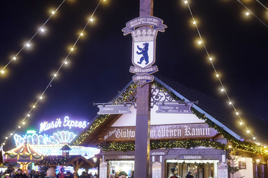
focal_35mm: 45
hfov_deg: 43.6
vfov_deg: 29.8
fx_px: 335
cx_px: 134
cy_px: 89
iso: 640
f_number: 2.2
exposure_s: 1/80
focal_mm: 30
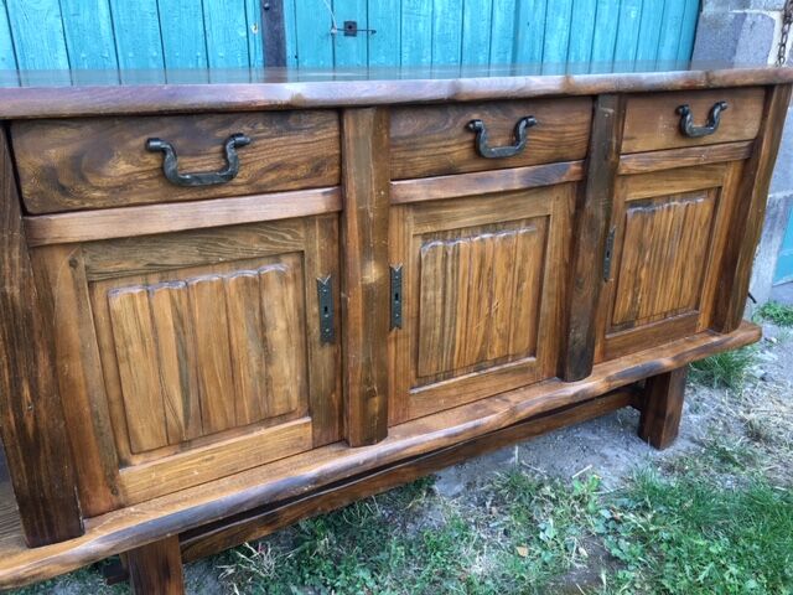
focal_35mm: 29
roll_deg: -0.6
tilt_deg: -21.9
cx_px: 396
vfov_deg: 48.2
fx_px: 664
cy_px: 298
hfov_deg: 61.7
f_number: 2.2
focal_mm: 4.15
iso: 40
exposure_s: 1/100
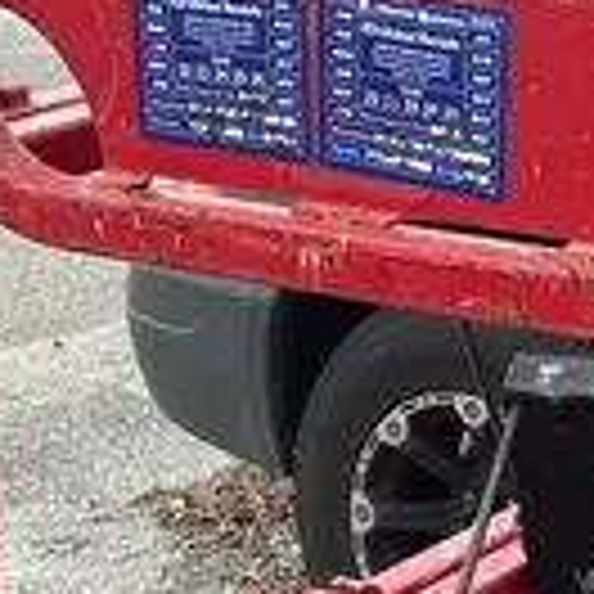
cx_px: 567
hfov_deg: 12.6
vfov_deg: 12.4
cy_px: 772
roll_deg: -1.5
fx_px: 2660
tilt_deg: -24.2
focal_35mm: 137
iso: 40
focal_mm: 3.99
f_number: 1.8
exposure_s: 1/121
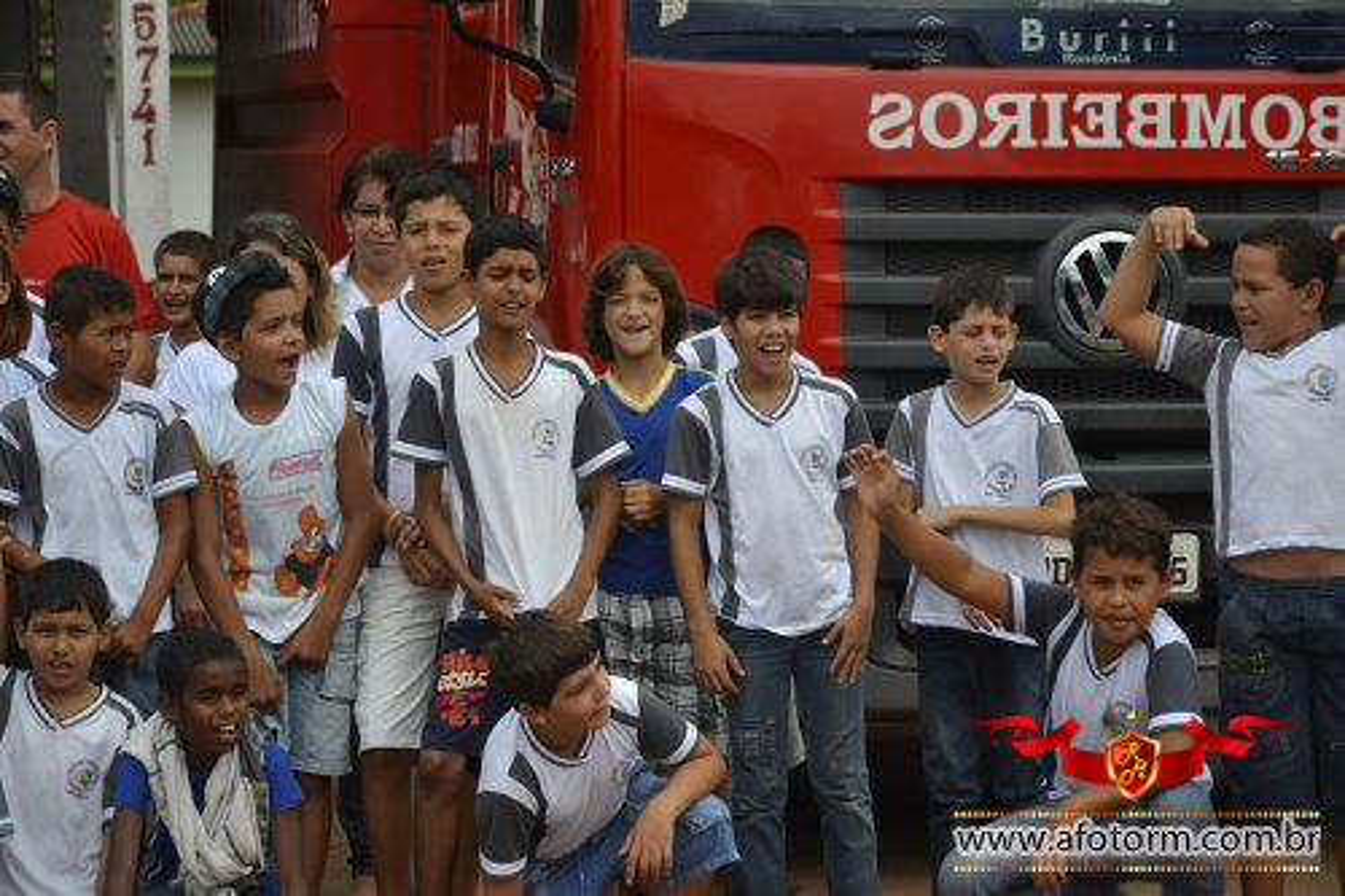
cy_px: 448
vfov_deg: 10.2
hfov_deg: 15.2
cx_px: 672
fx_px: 5042
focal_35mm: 135
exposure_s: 1/1600
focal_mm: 90
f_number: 5.6
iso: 400
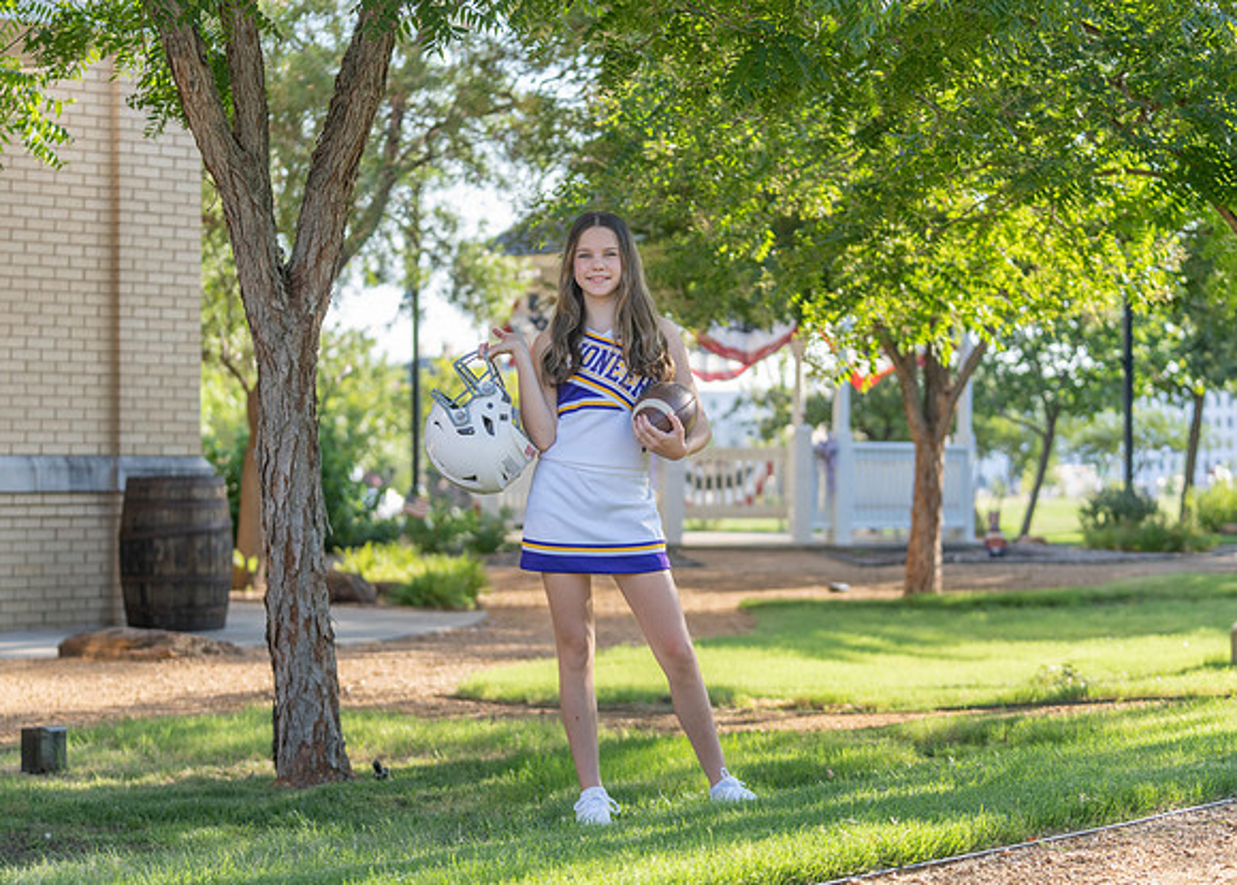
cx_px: 590
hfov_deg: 24.1
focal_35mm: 83
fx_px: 2901
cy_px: 475
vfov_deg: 17.3
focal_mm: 70
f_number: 2.8
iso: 100
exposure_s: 1/320
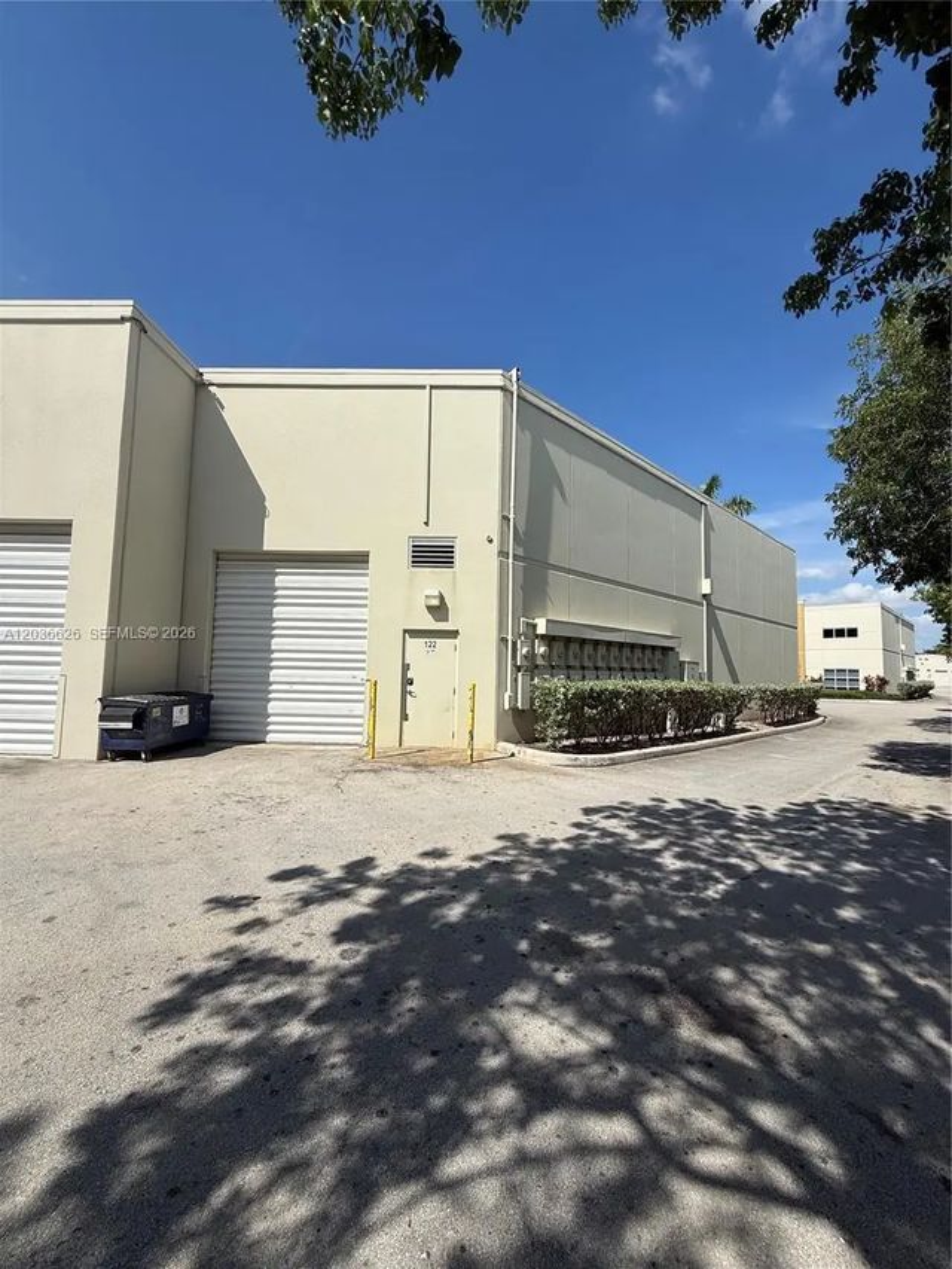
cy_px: 634
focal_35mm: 14
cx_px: 476
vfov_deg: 102.1
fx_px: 513
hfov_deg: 85.7
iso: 50
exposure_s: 1/4425
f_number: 2.2
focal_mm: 2.22
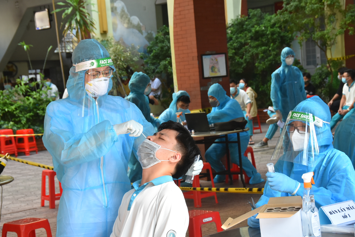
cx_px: 178
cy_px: 118
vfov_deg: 16.3
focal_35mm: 84
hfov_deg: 24.2
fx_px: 828
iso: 800
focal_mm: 56
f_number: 9
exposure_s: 1/125
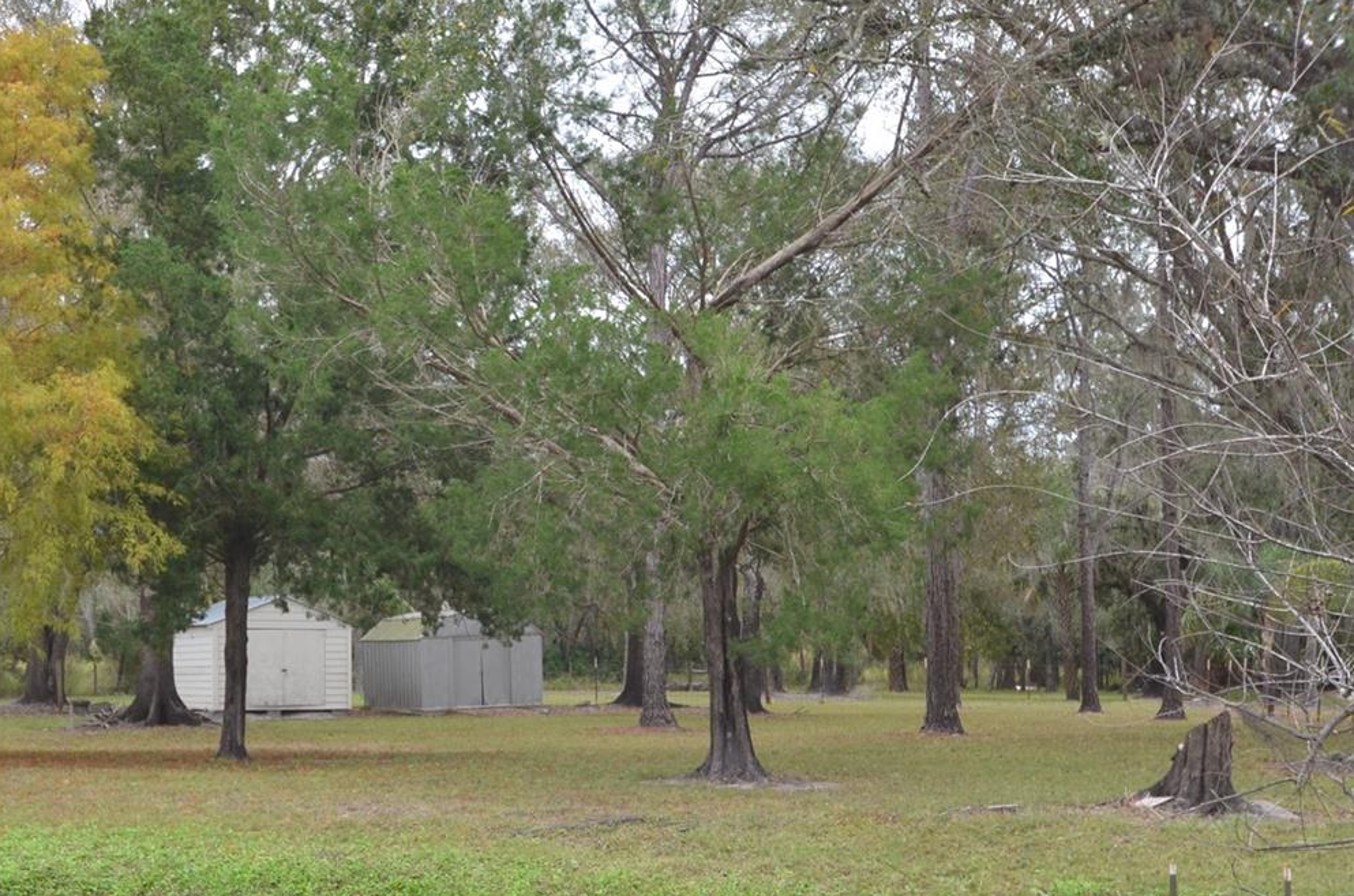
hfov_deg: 33.8
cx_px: 337
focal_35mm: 58
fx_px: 2176
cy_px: 674
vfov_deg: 23.0
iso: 200
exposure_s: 1/160
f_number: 6.3
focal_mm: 24
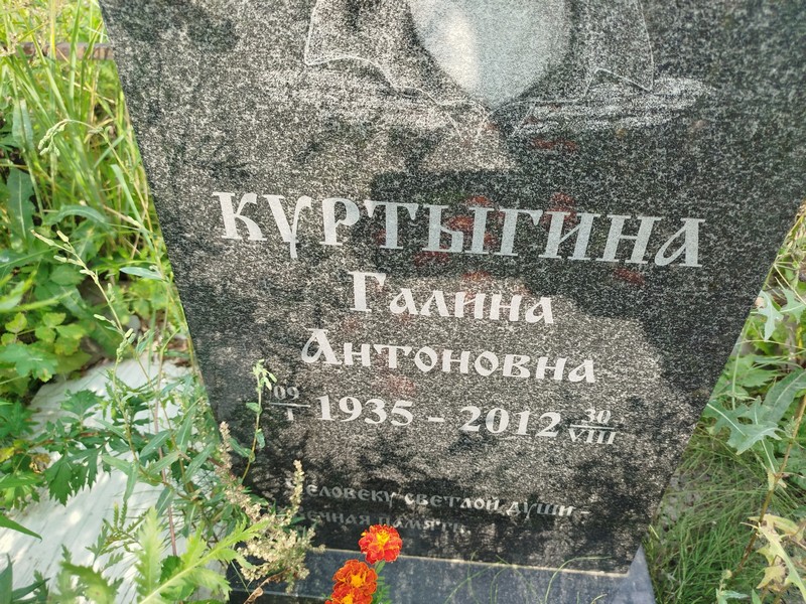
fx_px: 559
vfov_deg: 56.8
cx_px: 403
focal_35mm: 24
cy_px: 302
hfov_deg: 71.6
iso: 50
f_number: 1.7
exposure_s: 1/153
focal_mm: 5.31
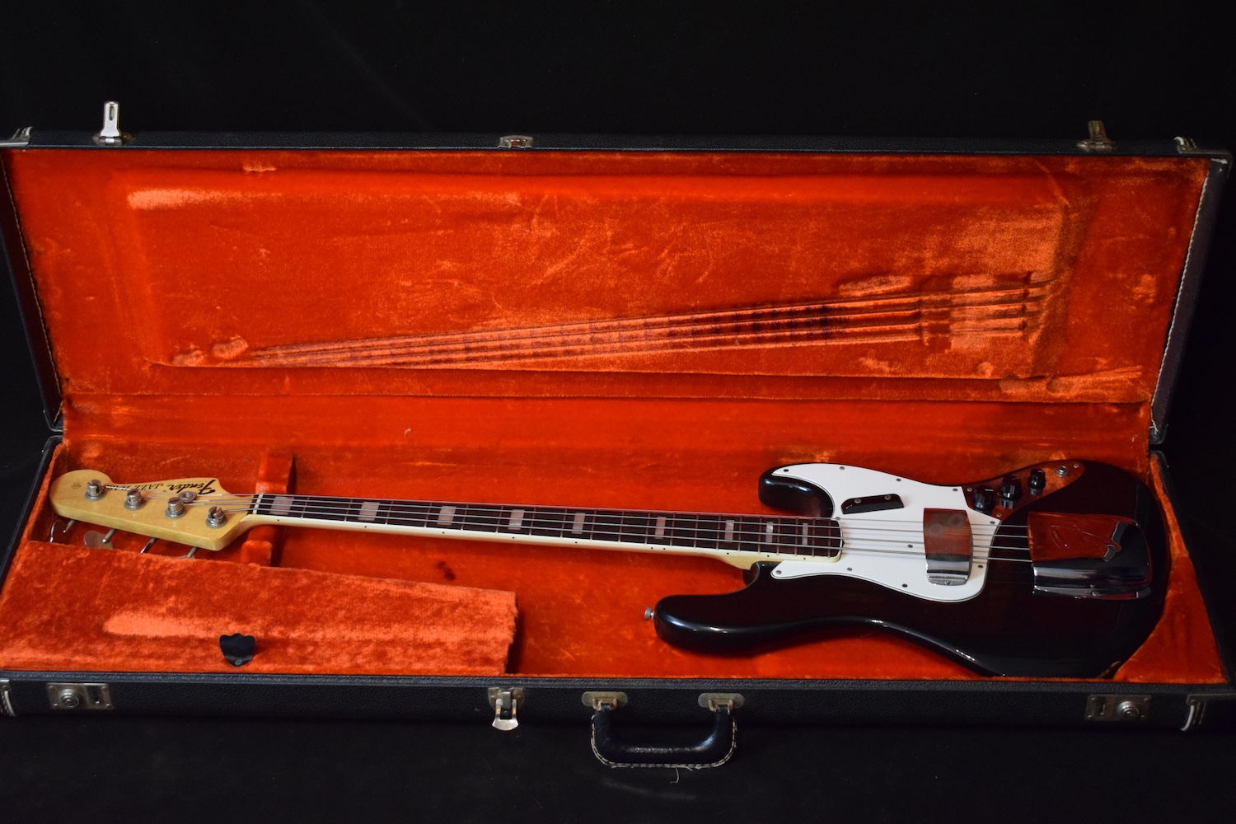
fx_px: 1957
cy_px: 412
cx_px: 618
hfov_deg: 35.1
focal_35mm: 57
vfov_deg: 23.8
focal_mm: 38
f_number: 4.8
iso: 2500
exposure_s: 1/60
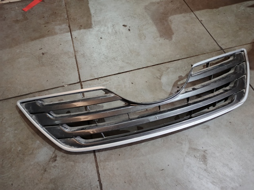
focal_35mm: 23
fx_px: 169
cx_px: 127
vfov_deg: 58.8
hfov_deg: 74.0
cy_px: 95
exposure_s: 1/33.3
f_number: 1.8
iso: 5174
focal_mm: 5.89
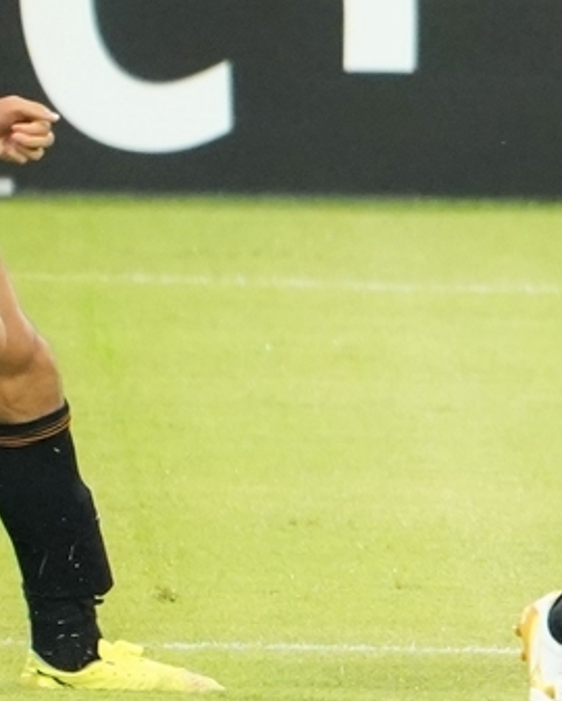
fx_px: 41607
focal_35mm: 2003
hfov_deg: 0.8
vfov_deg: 1.0
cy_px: 289
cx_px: 1024
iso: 6400
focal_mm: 400
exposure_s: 1/1000
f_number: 5.6
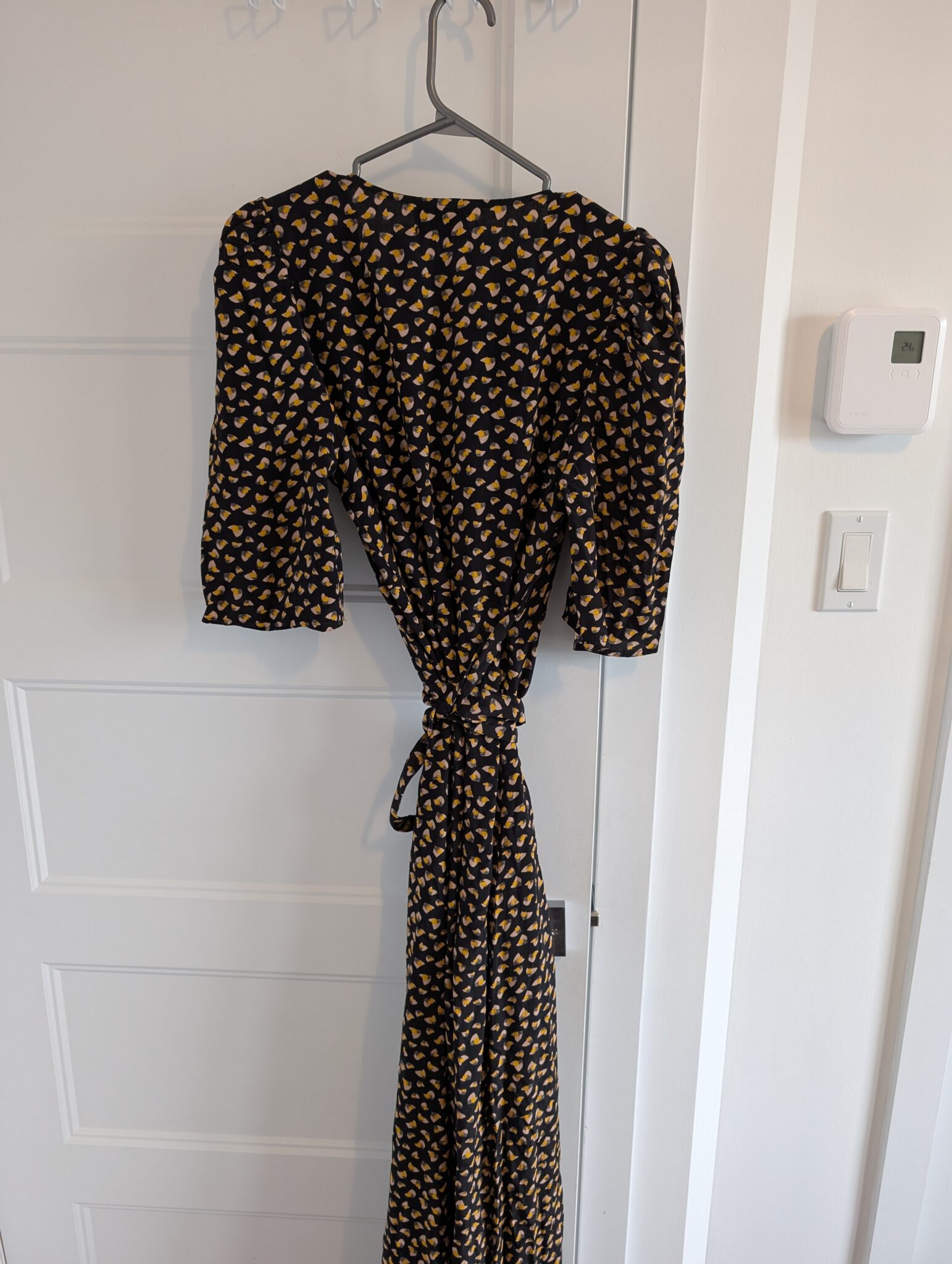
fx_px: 878
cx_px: 476
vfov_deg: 71.5
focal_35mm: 24
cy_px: 632
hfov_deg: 56.9
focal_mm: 6.9
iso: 191
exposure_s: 1/120
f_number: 1.68
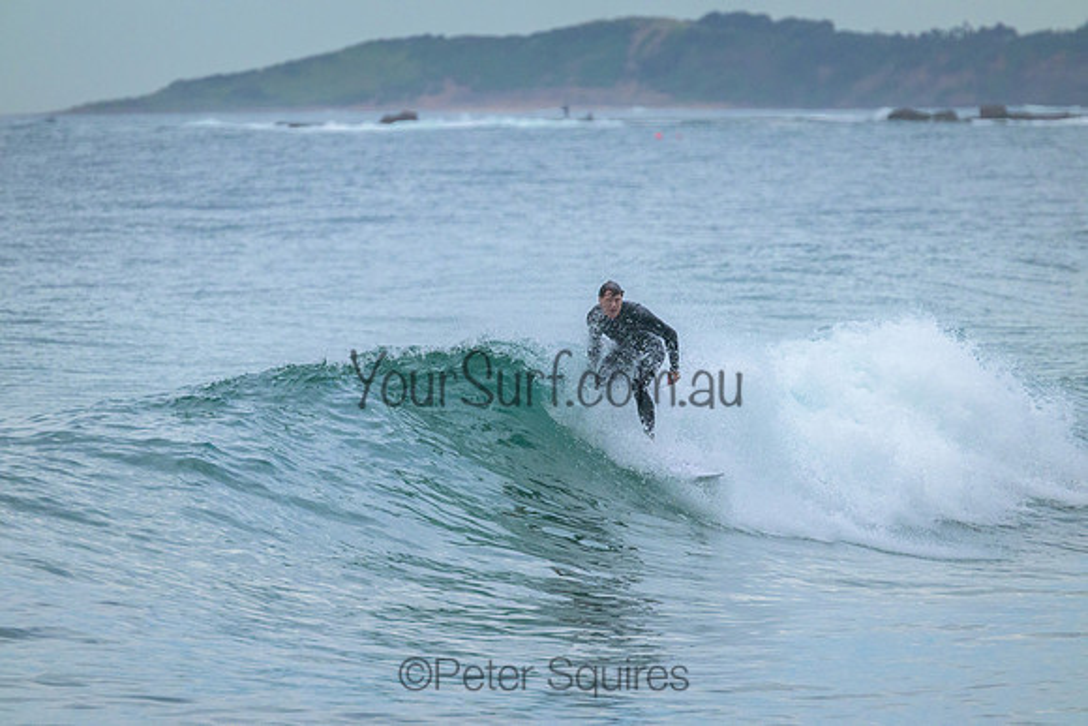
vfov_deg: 2.3
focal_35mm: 610
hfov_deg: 3.4
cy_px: 363
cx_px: 544
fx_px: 18439
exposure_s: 1/1250
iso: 3600
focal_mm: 610
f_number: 11
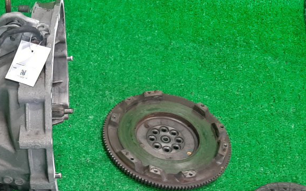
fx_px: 575
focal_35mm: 69
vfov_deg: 18.6
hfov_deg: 28.1
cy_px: 171
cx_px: 3
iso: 114
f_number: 1.7
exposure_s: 1/50
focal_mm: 3.93
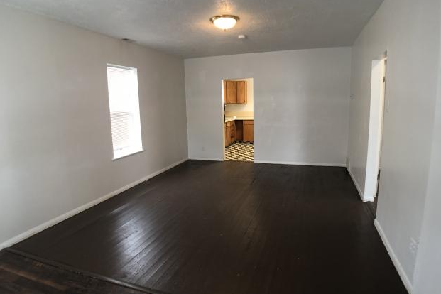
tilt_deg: -9.7
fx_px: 367
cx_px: 225
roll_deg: +1.5
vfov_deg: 43.6
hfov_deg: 61.9
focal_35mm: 30
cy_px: 146
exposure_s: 1/24
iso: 40
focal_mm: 3.99
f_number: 1.8
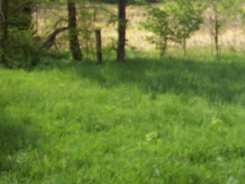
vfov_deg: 15.0
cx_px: 306
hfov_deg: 18.8
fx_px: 694
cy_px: 44
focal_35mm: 98
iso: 80
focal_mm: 6.2
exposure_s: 1/266
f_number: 5.6
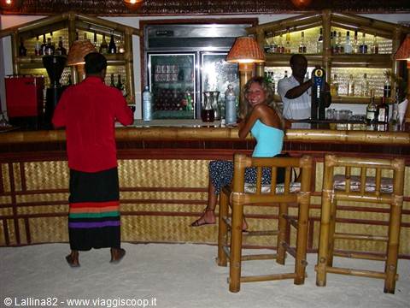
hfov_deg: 49.0
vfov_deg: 37.7
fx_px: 450
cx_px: 205
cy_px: 154
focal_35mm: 38
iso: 176
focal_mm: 6.3
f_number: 3.5
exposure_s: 1/60.1
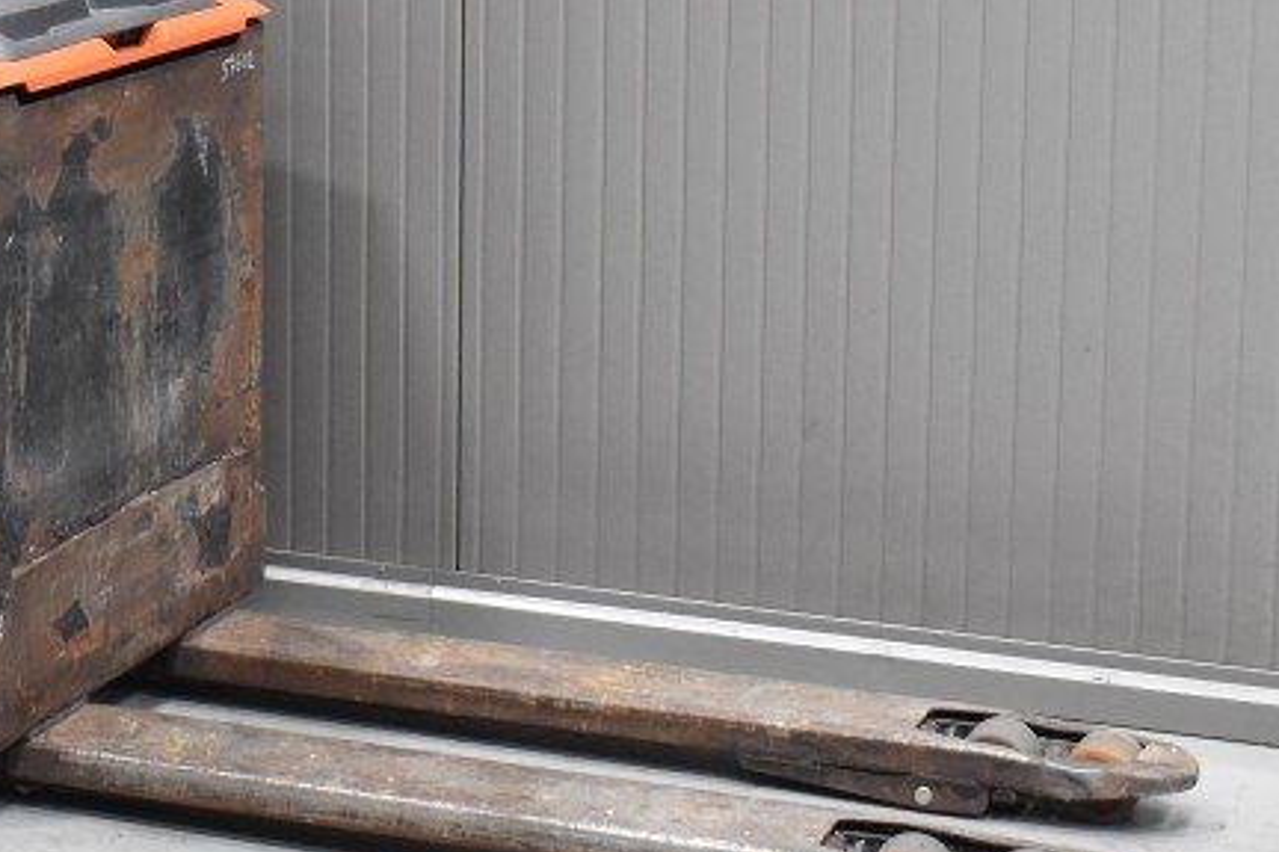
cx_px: 213
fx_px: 3552
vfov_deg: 13.6
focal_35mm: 100
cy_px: 68
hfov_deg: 20.1
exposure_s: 1/25
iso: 1600
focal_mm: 24
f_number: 5.6
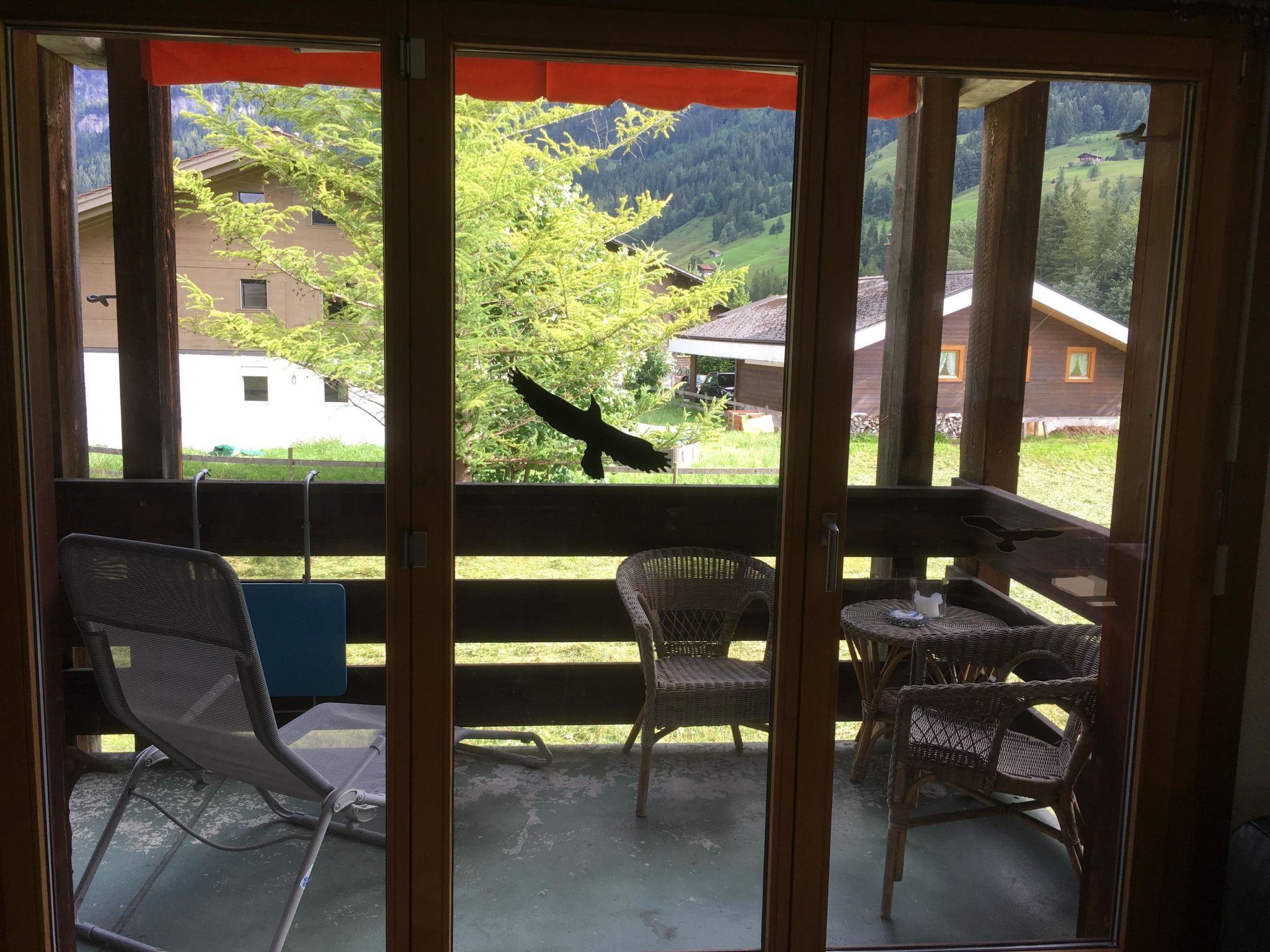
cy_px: 476
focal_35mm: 29
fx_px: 1064
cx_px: 635
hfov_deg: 61.7
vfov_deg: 48.2
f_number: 2.2
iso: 25
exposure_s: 1/163
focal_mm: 4.15
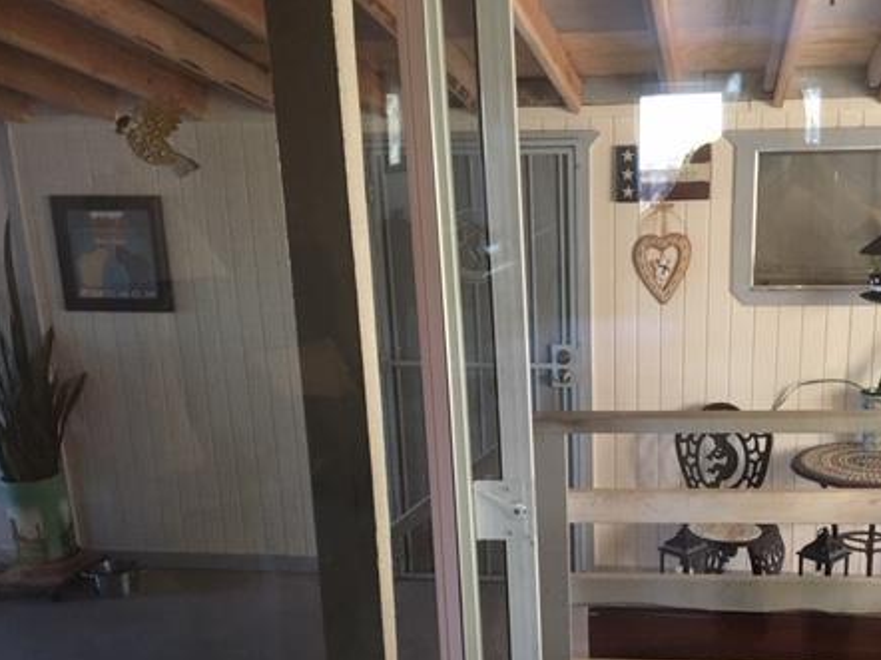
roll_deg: -0.2
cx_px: 594
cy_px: 475
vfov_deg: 33.8
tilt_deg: -14.9
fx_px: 1068
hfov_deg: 44.1
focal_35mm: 42
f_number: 2.2
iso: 200
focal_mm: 4.15
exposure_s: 1/24
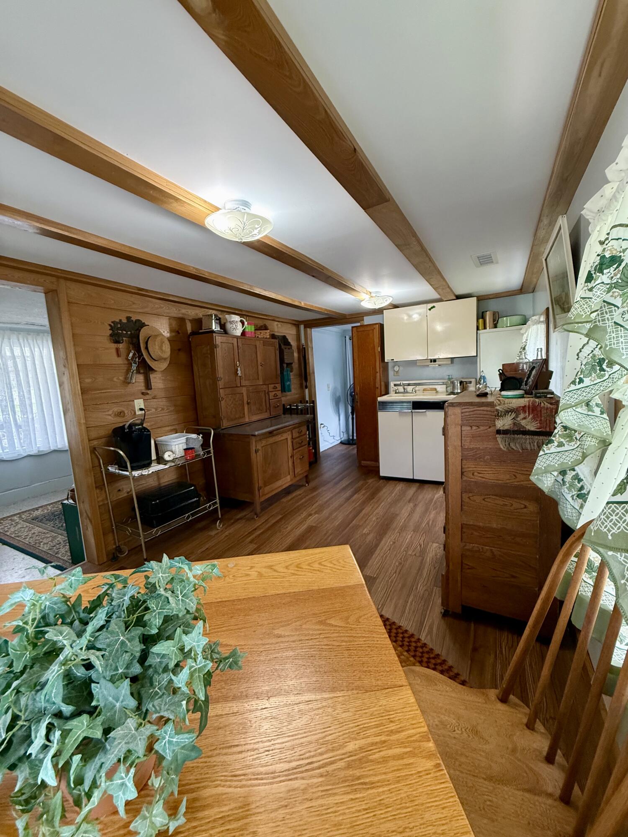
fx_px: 339
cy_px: 418
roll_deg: +3.4
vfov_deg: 102.1
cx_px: 314
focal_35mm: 14
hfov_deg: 85.7
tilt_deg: -7.8
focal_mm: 2.22
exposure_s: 1/120
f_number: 2.2
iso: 400
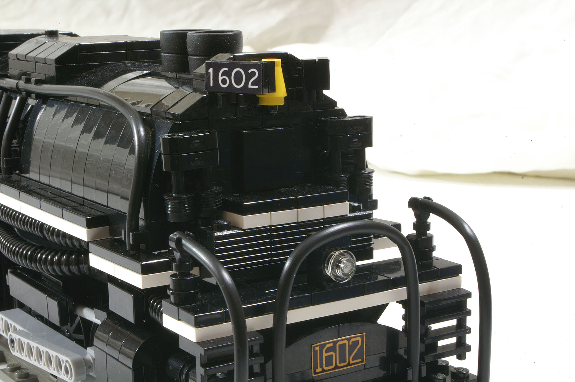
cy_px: 191
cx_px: 288
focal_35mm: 75
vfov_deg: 18.1
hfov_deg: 27.0
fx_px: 1197
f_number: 36
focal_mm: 50
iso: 100
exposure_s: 20
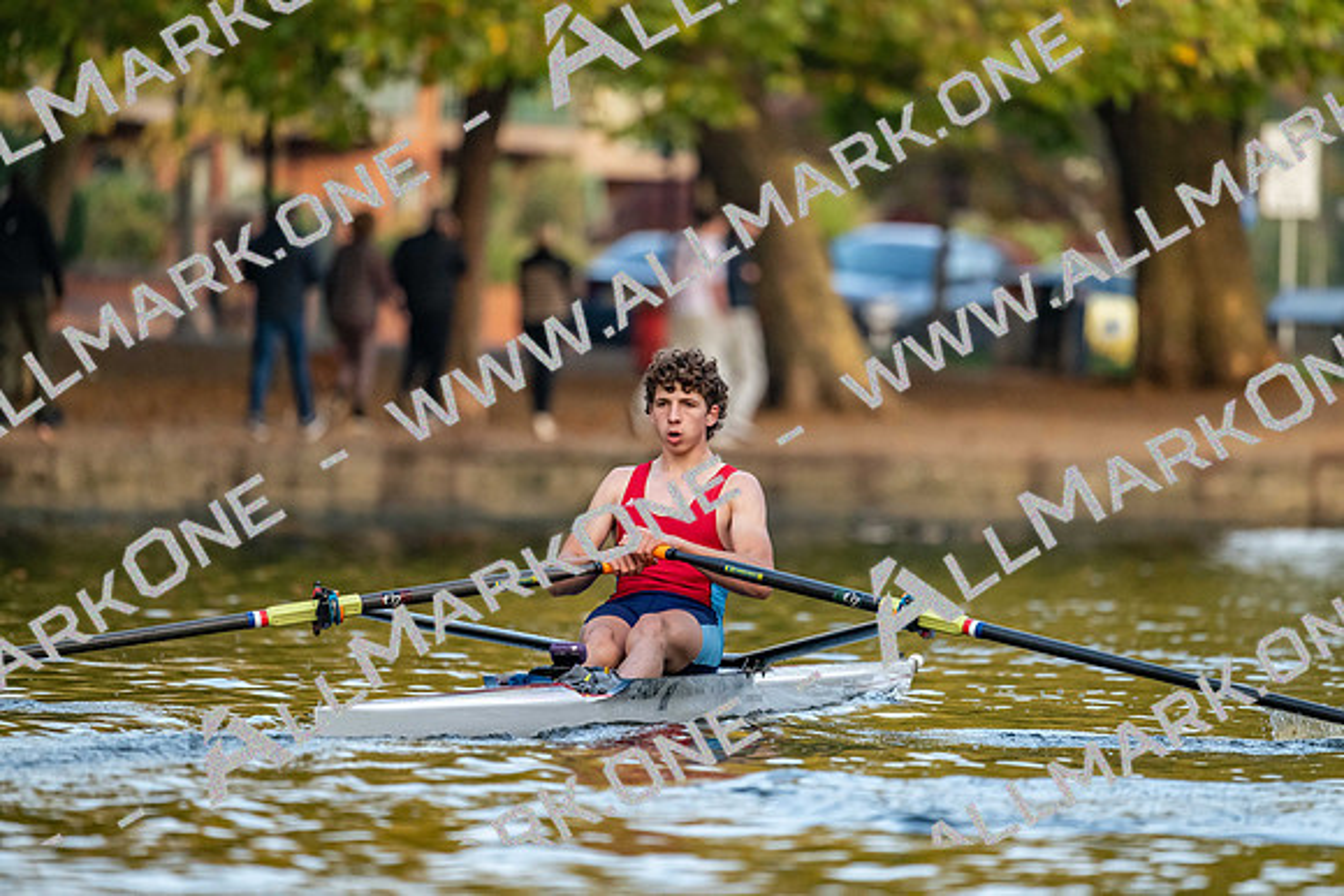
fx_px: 14936
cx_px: 672
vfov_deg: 3.4
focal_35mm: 400
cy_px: 448
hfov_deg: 5.2
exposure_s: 1/2500
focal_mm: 400
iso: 3600
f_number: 4.5
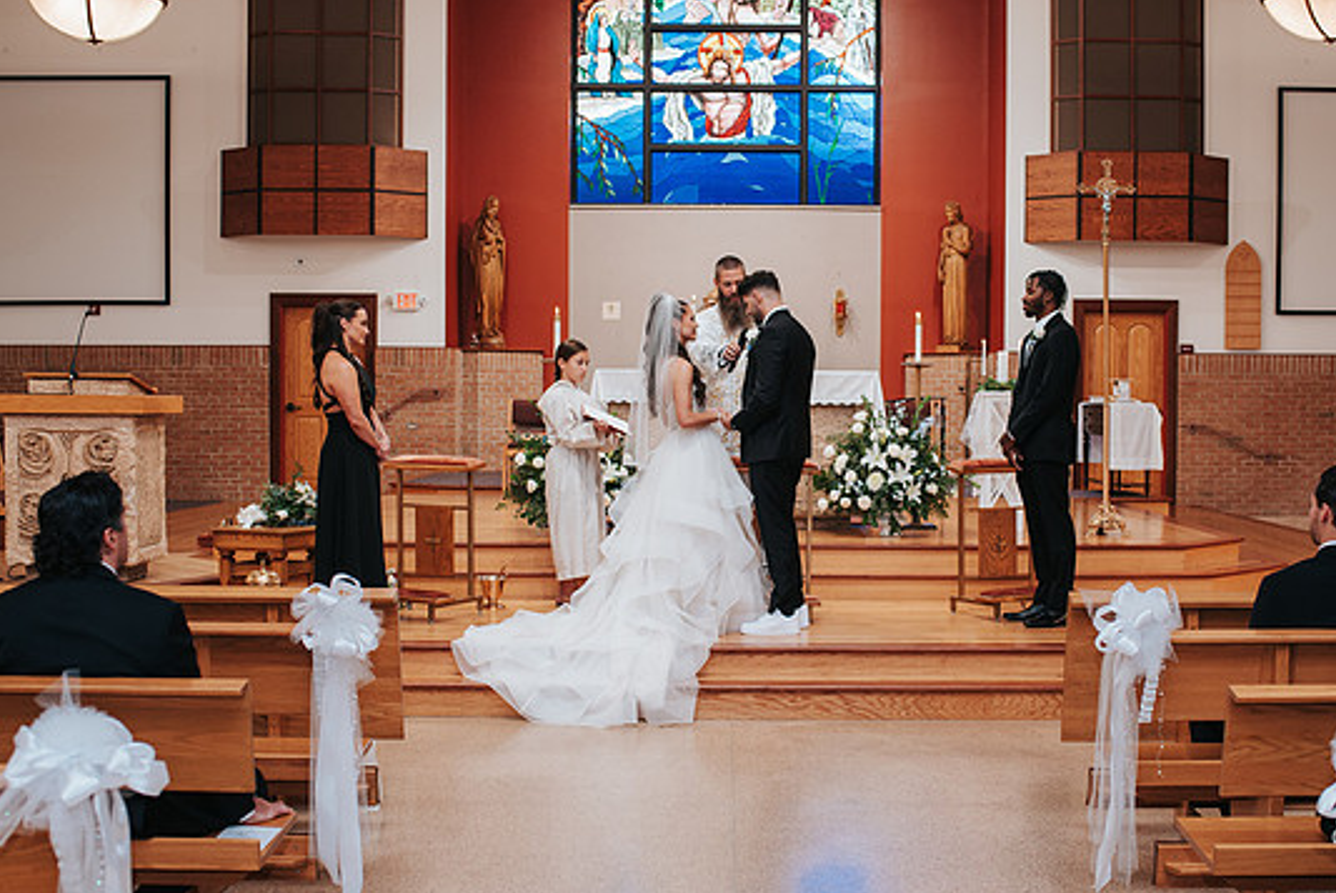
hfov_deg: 41.0
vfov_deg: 28.1
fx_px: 1783
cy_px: 470
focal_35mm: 48
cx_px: 738
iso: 450
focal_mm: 35
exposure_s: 1/125
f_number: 2.8
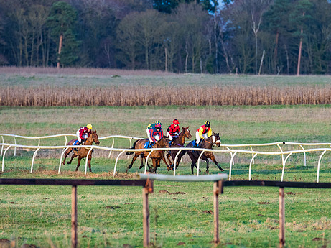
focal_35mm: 545
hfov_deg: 3.6
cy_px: 137
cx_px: 195
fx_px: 5207
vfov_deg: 2.7
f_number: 4
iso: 800
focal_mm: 300
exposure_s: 1/1250
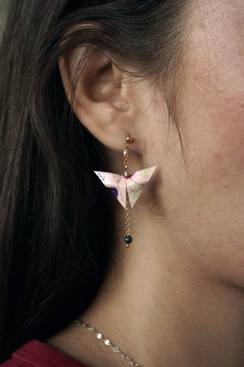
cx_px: 122
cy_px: 184
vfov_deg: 31.7
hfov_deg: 21.5
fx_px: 643
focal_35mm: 63
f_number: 18
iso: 12800
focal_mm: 63.3
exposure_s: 1/80
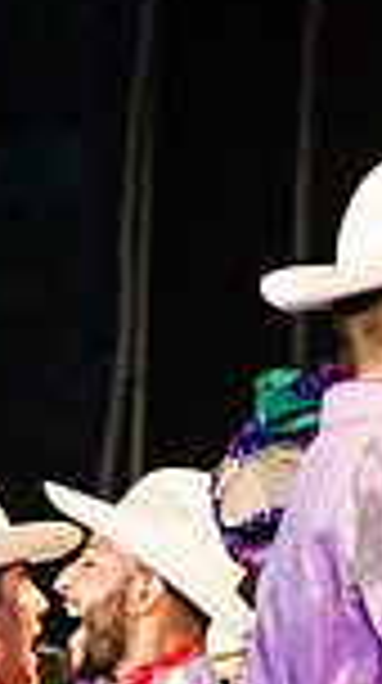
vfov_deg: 5.0
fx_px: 7832
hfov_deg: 2.8
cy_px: 832
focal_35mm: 433
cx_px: 224
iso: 4000
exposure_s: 1/320
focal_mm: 80
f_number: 2.8
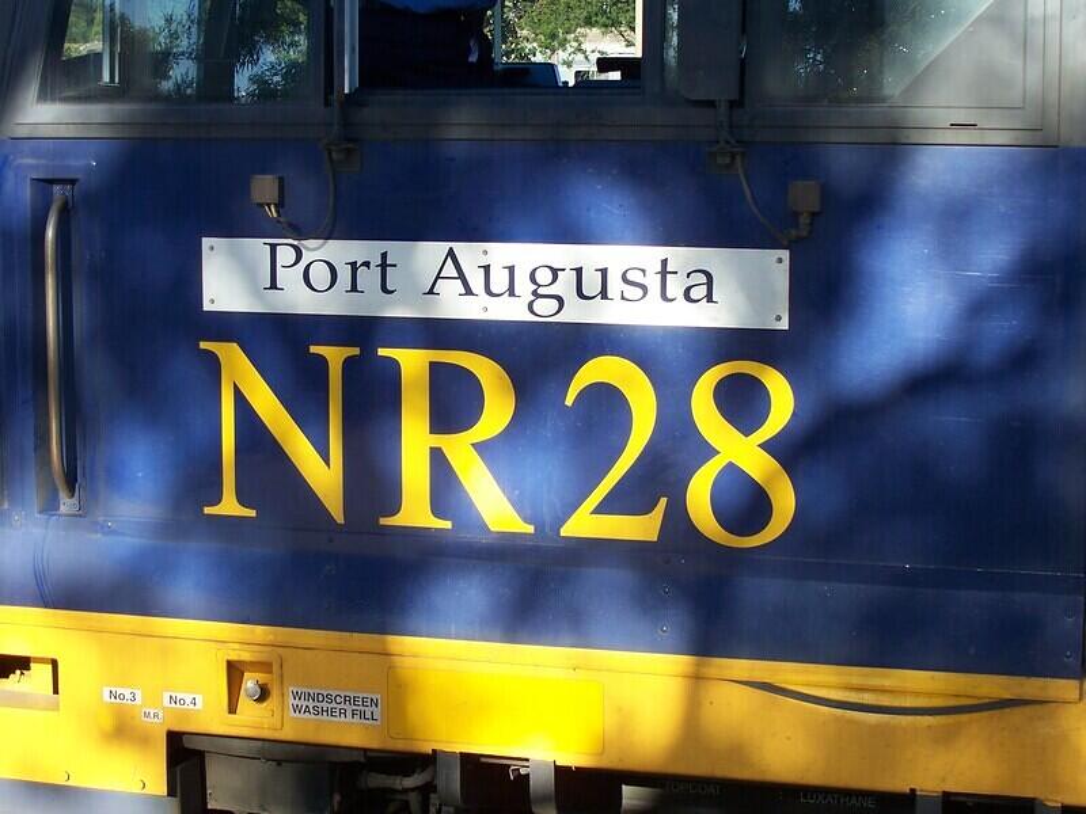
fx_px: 2259
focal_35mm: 72
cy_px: 407
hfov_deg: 27.0
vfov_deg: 20.4
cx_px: 543
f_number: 3.4
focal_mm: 12.3
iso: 80
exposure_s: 1/350
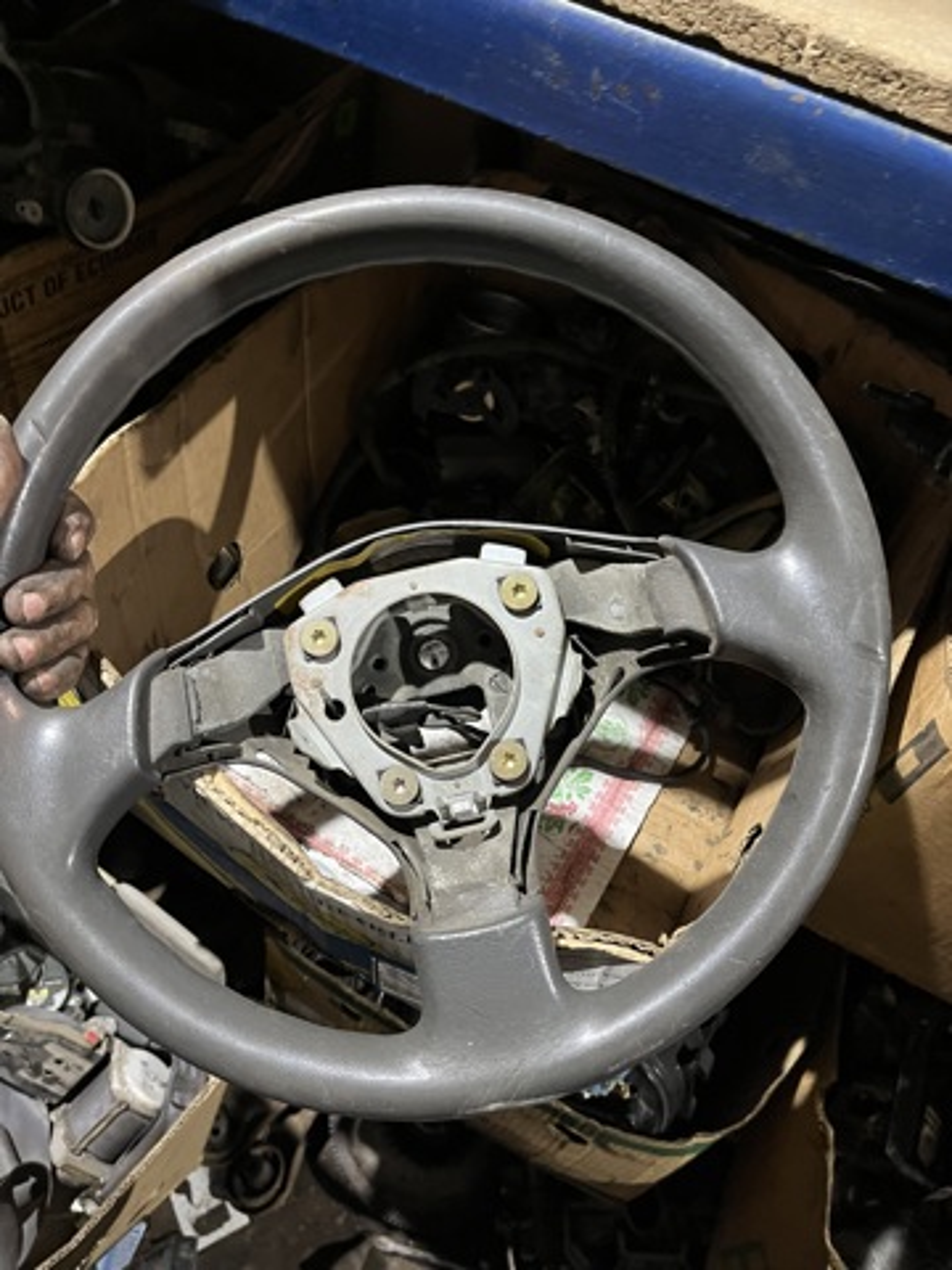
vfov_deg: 67.3
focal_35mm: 26
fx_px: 953
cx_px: 476
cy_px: 635
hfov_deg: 53.1
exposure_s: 1/33
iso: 400
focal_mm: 5.1
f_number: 1.6
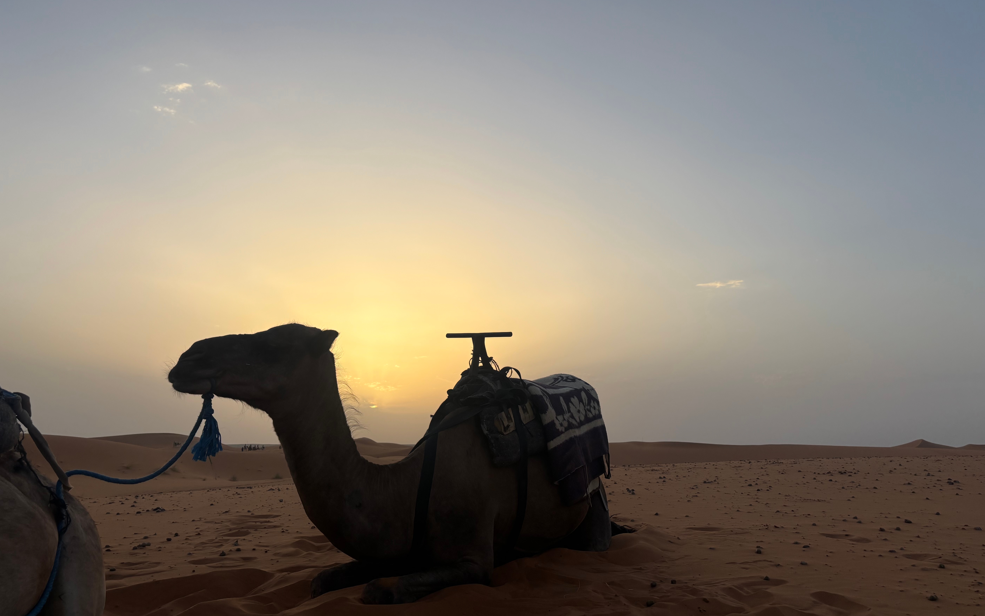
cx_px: 498
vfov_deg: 44.5
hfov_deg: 66.5
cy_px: 287
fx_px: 752
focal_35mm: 28
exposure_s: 1/1642
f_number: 1.6
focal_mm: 5.96
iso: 50
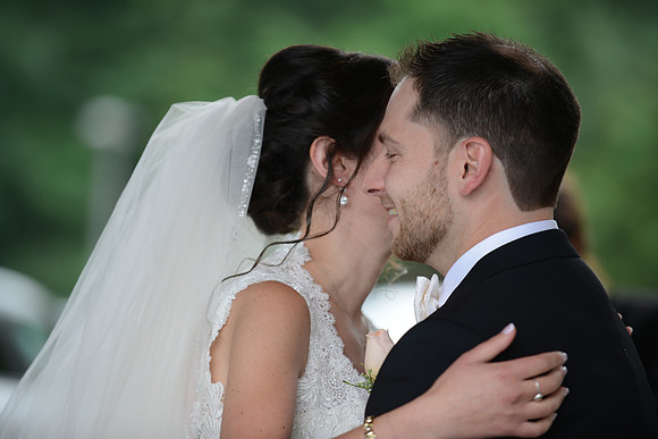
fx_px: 3656
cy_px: 220
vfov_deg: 6.9
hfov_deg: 10.3
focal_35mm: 200
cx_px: 329
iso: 320
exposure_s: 1/320
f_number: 3.5
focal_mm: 200
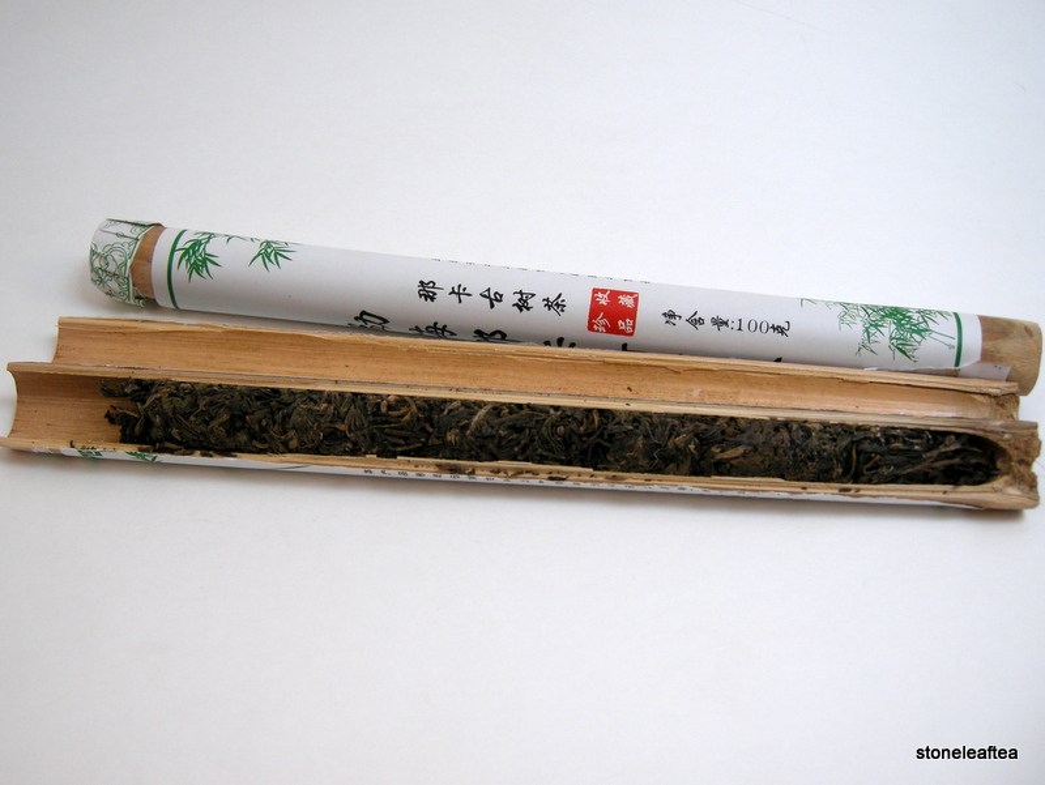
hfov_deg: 52.6
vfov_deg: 40.7
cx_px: 522
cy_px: 392
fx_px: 1057
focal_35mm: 35
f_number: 3.4
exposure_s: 1/73.1
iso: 64
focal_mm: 7.5
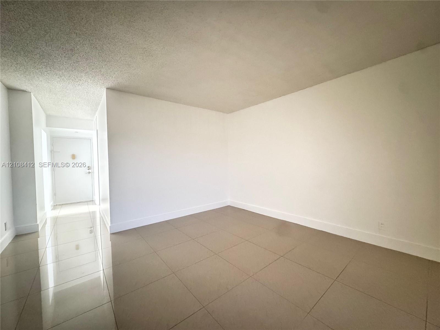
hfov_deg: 102.1
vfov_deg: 85.7
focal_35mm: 14
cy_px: 165
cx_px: 220
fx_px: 178
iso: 3200
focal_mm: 2.22
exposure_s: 1/15
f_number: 2.2
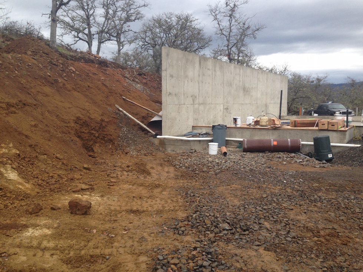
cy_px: 136
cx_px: 182
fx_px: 346
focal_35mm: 33
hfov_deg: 55.4
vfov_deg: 42.9
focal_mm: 4.12
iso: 50
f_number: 2.4
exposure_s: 1/152
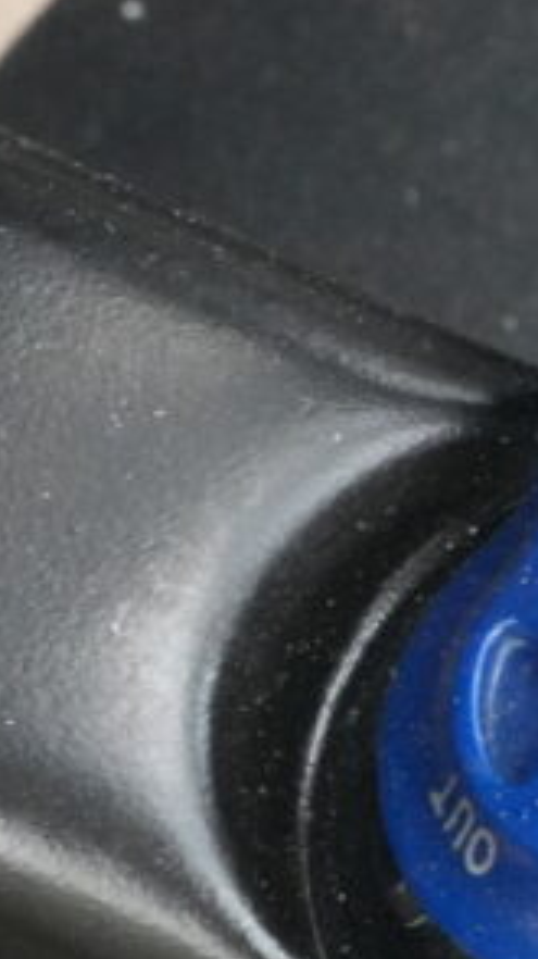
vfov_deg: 8.6
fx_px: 6355
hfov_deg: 4.8
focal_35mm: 250
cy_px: 740
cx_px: 675
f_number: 16
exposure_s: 1/25
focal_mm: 39
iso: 6400
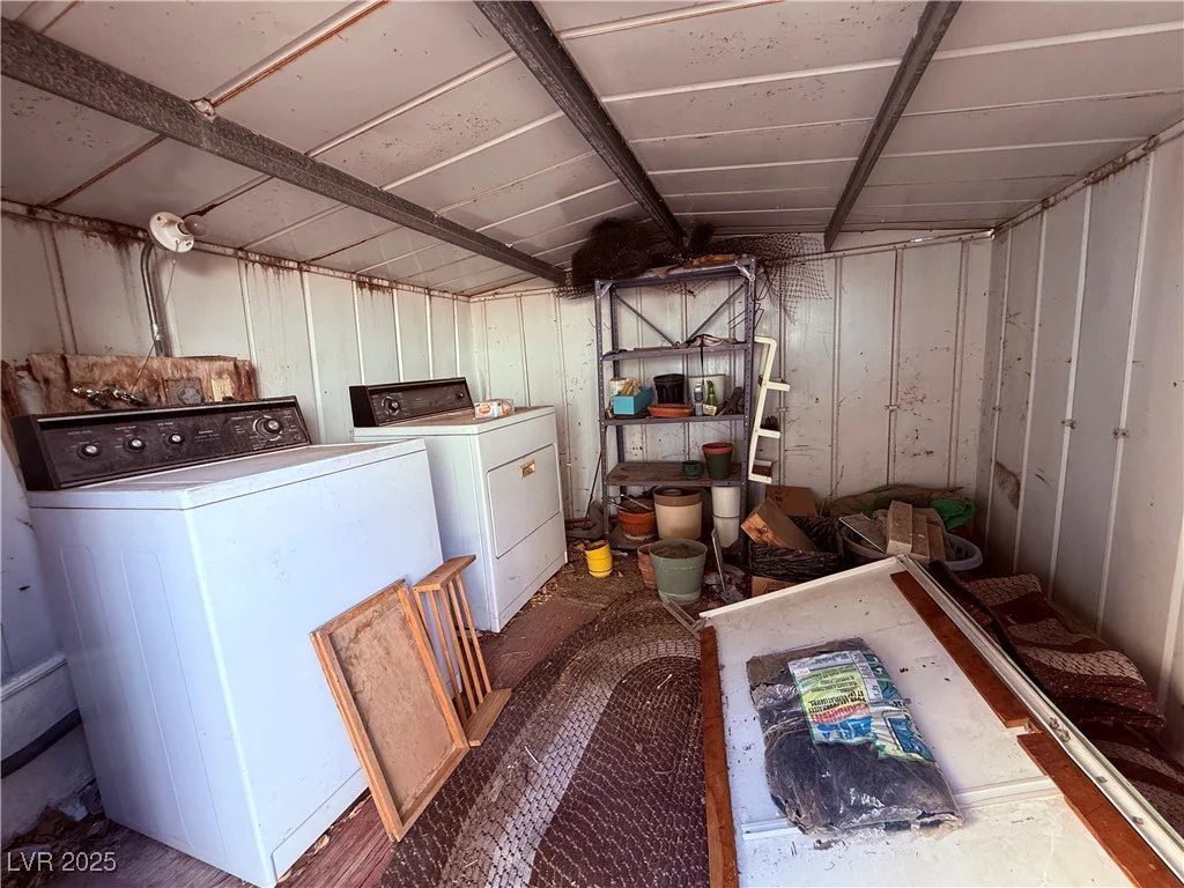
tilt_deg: -8.4
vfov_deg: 85.7
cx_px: 592
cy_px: 444
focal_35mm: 14
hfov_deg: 102.1
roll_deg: +3.9
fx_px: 479
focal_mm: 2.22
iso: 200
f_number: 2.2
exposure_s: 1/99
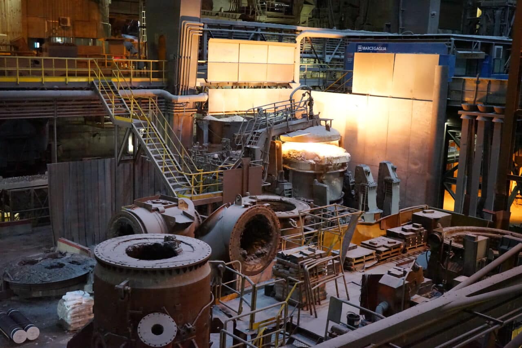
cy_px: 174
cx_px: 261
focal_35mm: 42
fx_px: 609
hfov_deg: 46.4
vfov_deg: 31.9
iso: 20000
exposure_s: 1/200
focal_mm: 42
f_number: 4.5
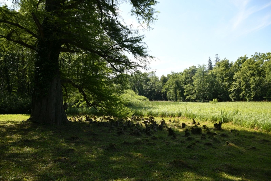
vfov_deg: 46.4
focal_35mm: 28
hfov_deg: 65.5
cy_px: 90
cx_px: 136
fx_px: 211
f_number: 5.6
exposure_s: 1/320
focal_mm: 28
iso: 400
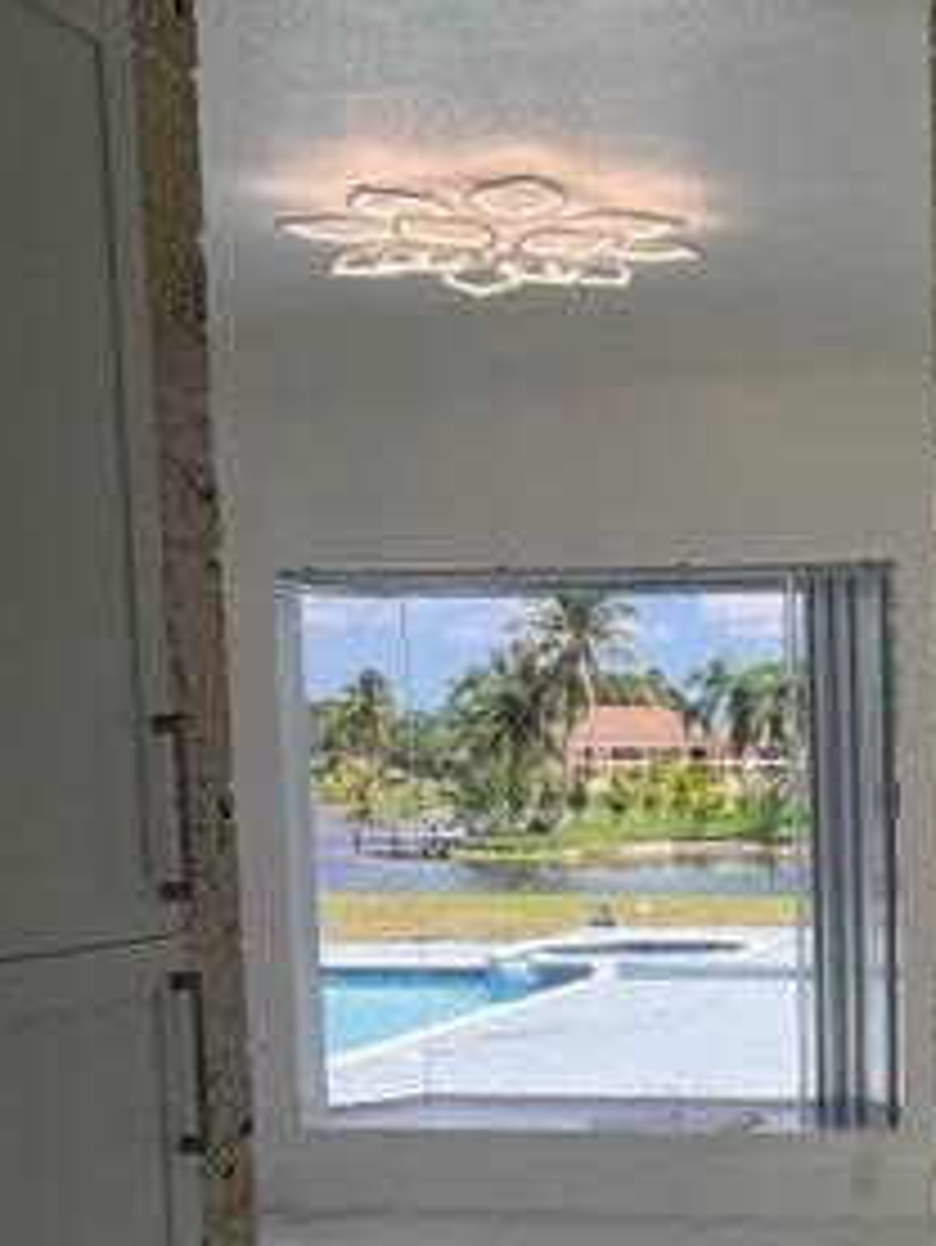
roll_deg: +1.1
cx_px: 994
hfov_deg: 23.2
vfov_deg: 31.0
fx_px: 2161
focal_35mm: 60
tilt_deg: -6.8
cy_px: 1071
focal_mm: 5.7
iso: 50
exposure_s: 1/738
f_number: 1.5
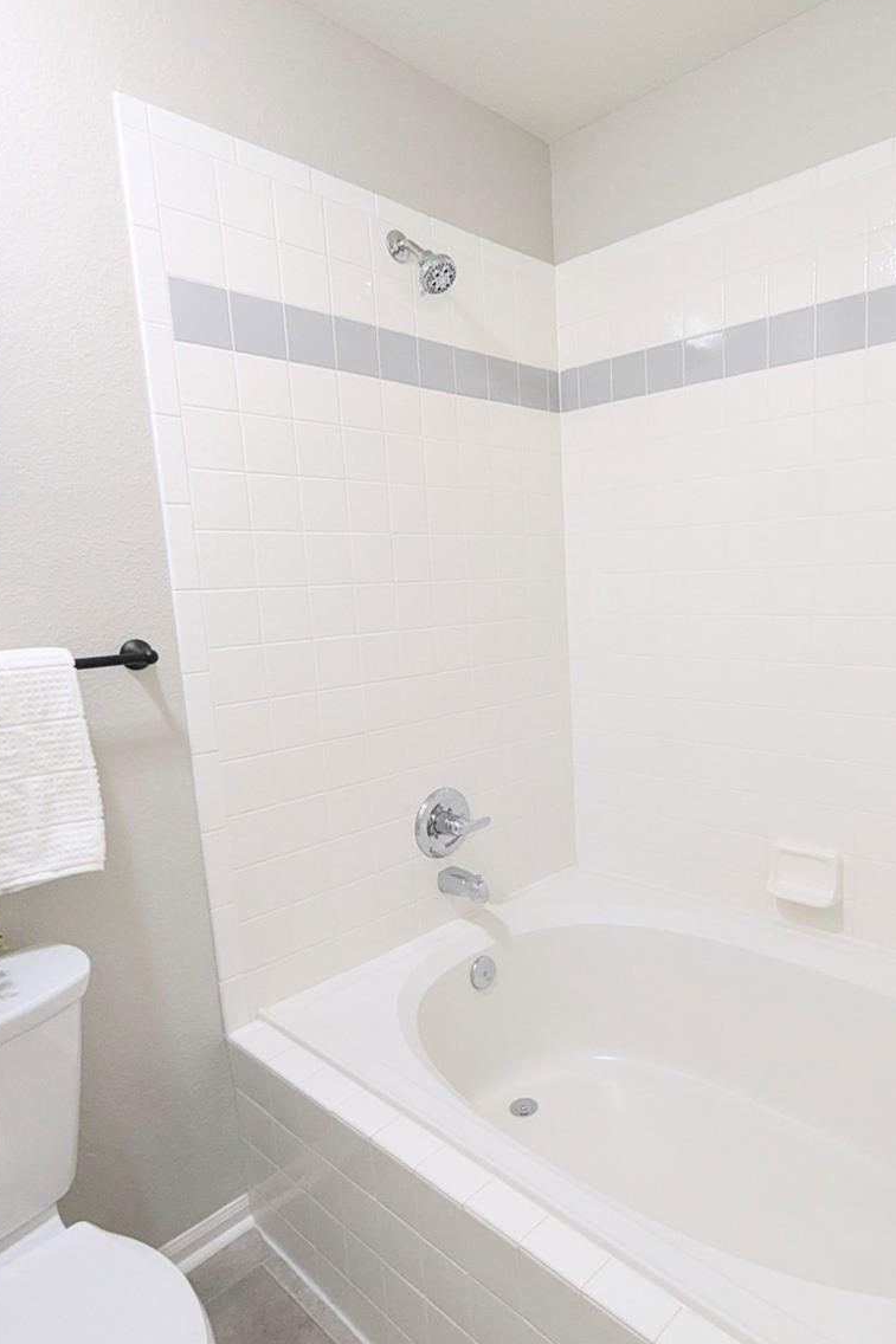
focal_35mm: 19
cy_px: 691
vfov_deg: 86.9
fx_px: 709
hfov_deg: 63.5
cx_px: 566
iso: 200
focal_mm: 1.95
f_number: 2.2
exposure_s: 1/60
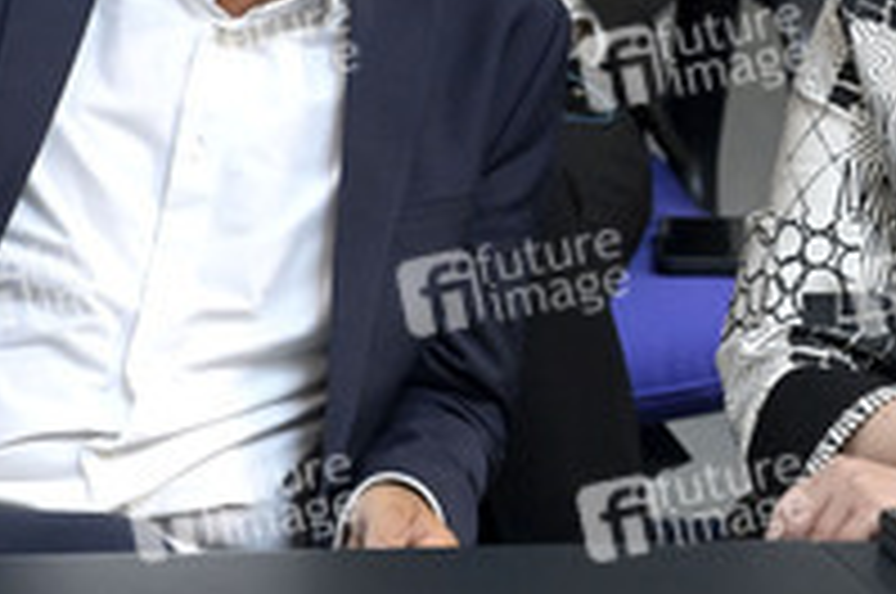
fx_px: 22016
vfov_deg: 1.5
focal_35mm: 886
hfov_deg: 2.3
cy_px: -54
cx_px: 574
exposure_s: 1/400
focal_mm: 390
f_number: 6.3
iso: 8000
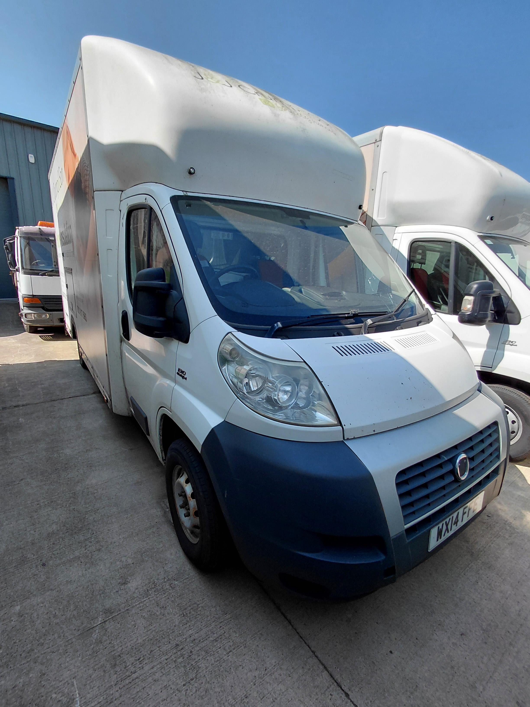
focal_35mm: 16
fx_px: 327
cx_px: 265
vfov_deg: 94.5
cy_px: 354
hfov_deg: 78.1
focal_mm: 1.64
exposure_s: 1/1168
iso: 40
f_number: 2.2
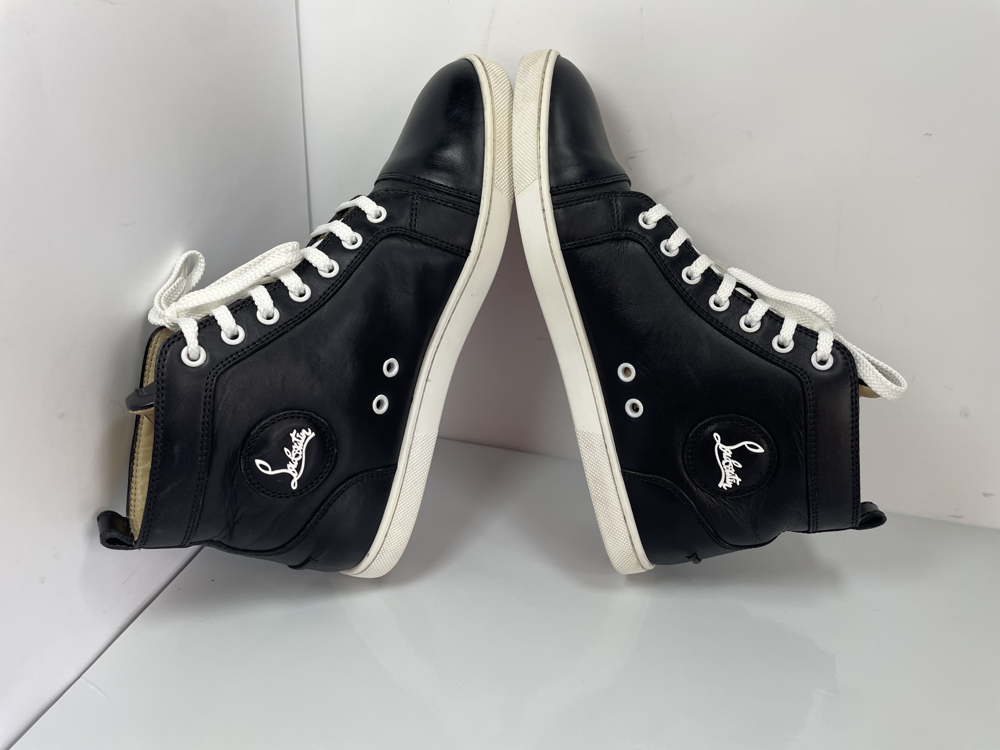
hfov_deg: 67.3
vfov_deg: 53.1
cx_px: 500
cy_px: 375
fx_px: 751
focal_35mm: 26
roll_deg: -1.9
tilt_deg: -24.7
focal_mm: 4.2
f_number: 1.6
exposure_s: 1/189
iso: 40
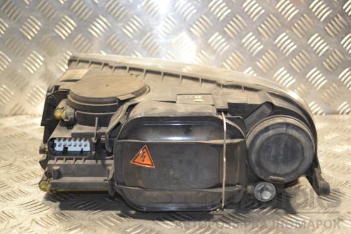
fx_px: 507
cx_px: 163
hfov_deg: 38.2
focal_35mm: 52
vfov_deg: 26.0
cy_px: 114
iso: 560
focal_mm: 32
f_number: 4.8
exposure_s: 1/60
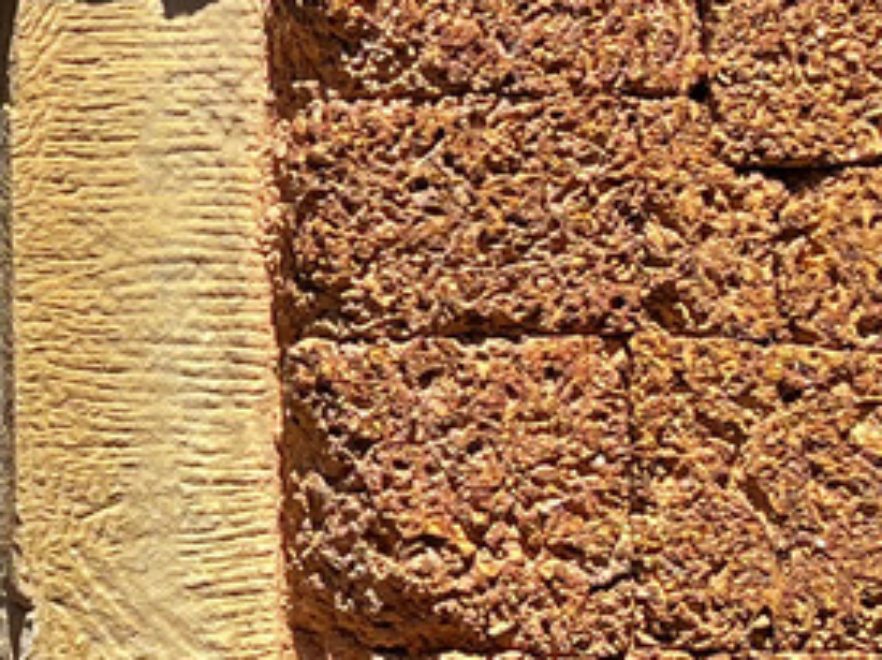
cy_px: 303
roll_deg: +0.5
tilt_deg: +4.2
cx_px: -348
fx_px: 3870
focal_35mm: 152
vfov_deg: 9.7
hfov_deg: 12.5
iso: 50
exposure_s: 1/2165
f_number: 1.5
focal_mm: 5.7
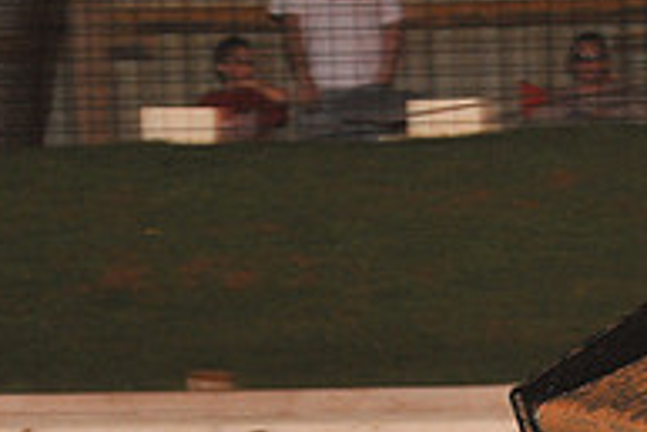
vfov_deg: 3.4
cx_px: 734
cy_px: 625
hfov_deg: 5.1
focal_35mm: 405
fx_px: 7284
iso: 1250
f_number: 6.3
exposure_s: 1/320
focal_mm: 135
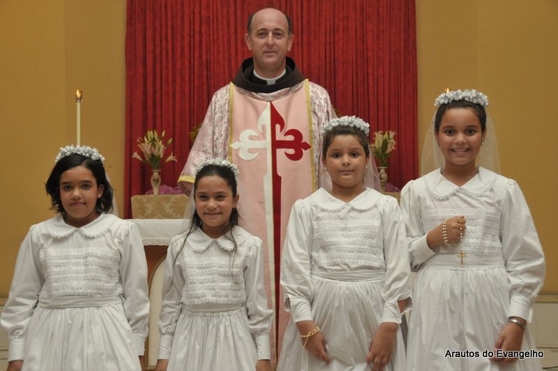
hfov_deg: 37.9
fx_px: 813
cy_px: 186
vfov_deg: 25.7
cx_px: 279
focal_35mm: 52
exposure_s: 1/125
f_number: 5.6
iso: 800
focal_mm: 35
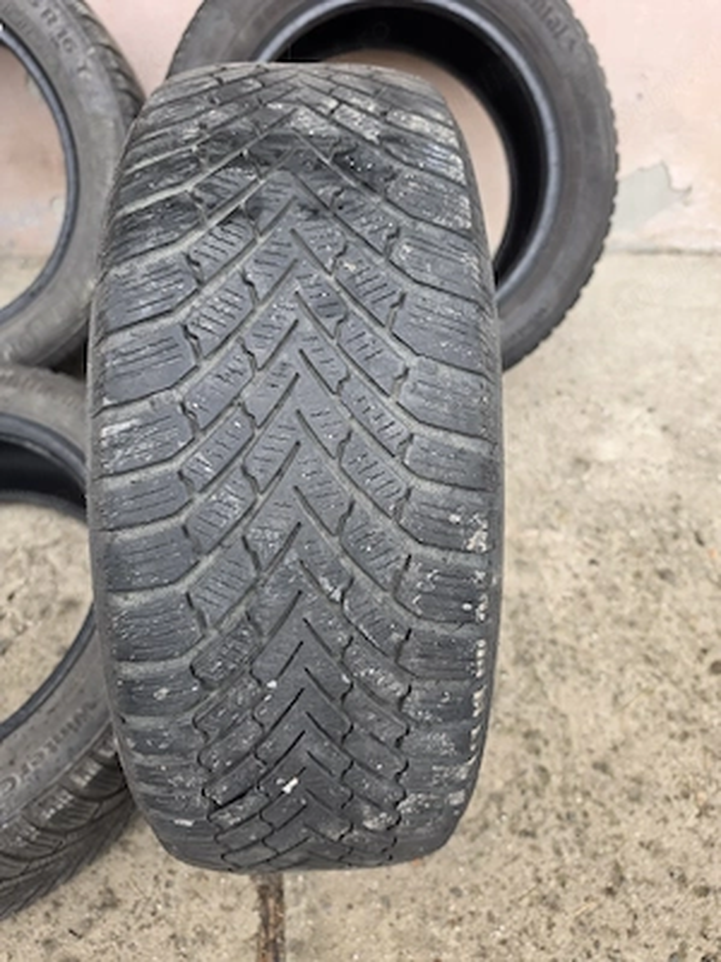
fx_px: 639
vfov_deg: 73.9
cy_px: 481
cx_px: 360
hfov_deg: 58.9
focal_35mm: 23
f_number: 1.4
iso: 40
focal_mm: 6.5
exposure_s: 1/182
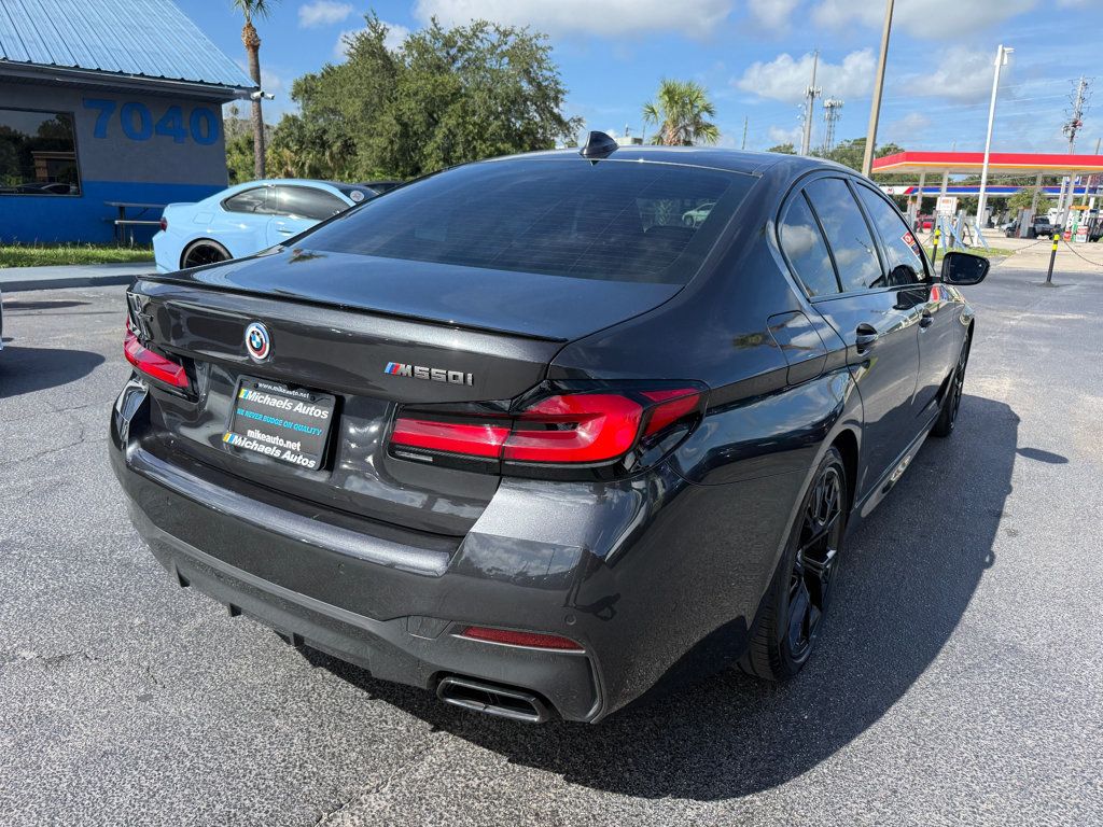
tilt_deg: -14.2
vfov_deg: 56.8
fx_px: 765
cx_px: 552
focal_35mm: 24
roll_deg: -1.3
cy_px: 414
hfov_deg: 71.6
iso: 100
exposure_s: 1/2703
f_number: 1.78
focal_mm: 6.76
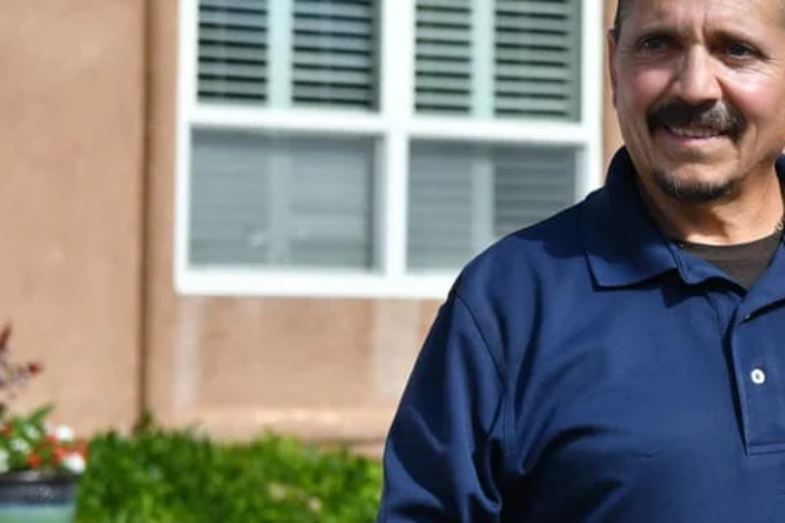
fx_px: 3554
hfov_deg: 12.5
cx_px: 697
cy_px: 251
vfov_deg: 8.4
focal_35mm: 163
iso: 100
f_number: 3.5
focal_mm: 50
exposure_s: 1/1600
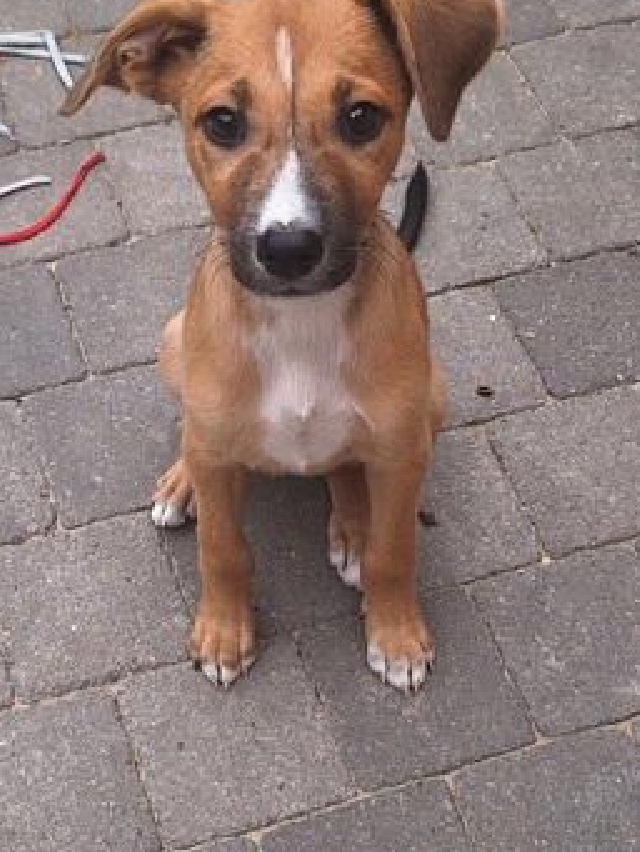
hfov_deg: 51.4
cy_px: 384
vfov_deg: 65.2
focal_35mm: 27
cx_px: 330
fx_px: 665
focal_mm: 5.54
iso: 40
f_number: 1.8
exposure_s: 1/278
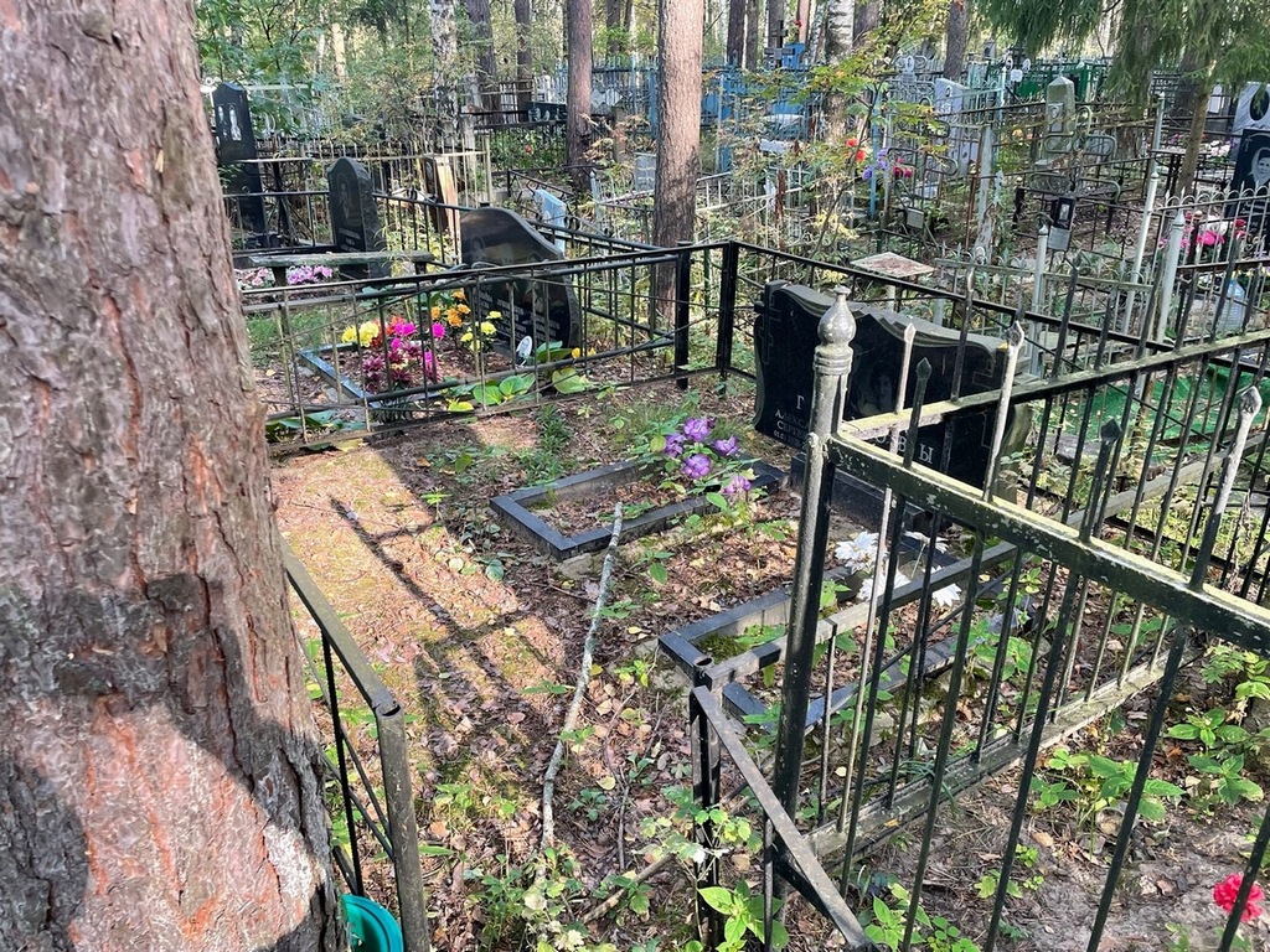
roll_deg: +2.9
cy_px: 476
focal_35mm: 26
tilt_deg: -22.4
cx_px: 635
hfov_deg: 67.3
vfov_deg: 53.1
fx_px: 954
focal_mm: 4.2
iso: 100
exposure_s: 1/121
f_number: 1.6
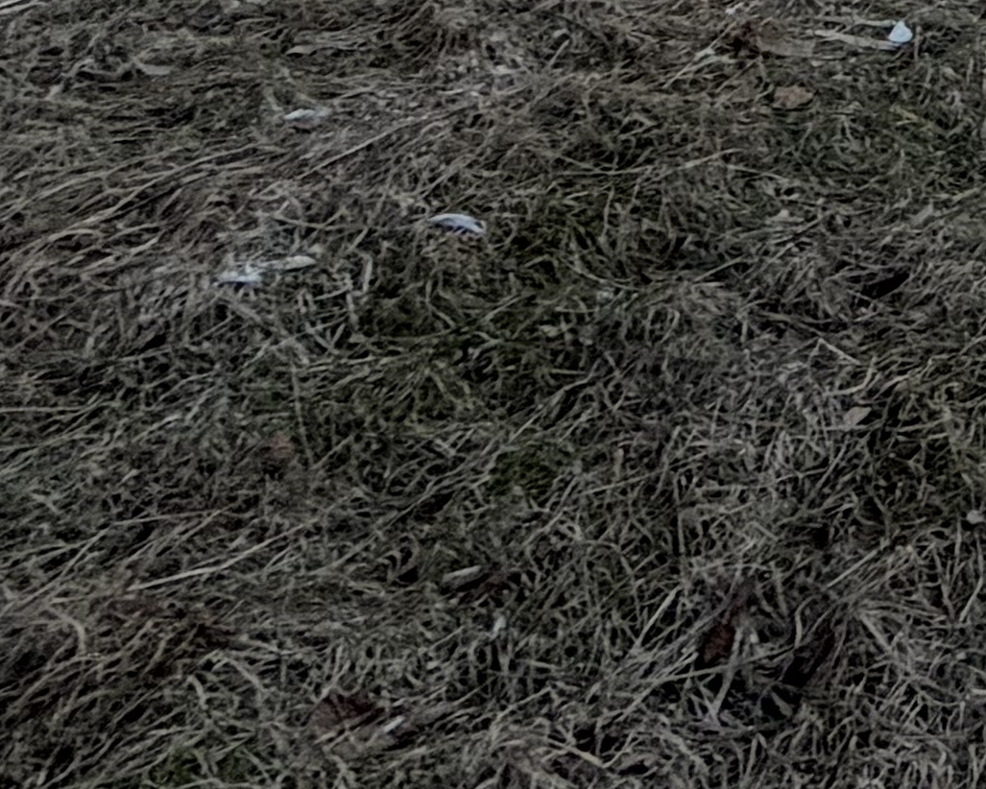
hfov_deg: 13.8
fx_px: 2218
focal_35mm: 76
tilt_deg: -0.5
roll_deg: +2.4
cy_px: -1098
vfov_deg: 14.1
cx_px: 2545
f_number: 2.2
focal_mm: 2.22
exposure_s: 1/717
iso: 40
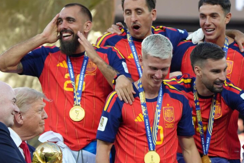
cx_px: 86
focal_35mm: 387
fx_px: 2624
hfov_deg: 5.3
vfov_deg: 3.6
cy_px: 126
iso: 1000
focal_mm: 232
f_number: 6.3
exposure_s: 1/1000
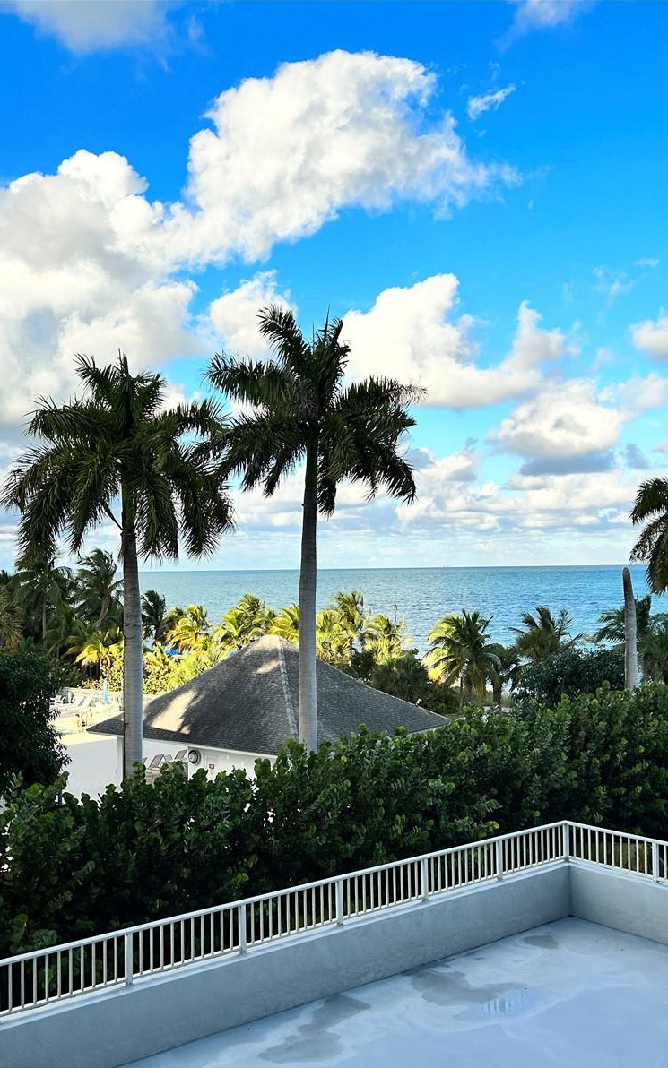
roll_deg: +1.2
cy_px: 537
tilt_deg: +0.8
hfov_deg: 34.4
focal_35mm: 37
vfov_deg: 52.7
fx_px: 1078
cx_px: 277
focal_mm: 5.7
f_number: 1.5
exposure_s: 1/3460
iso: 50
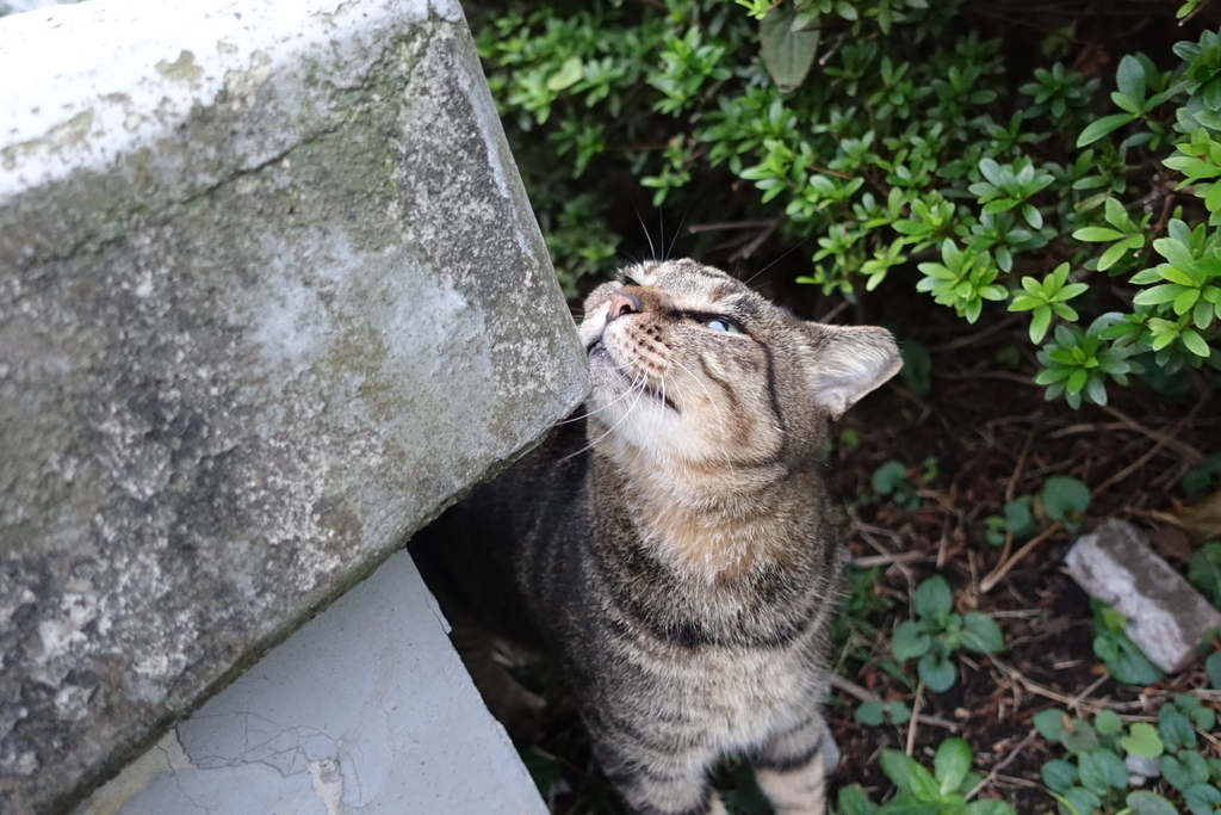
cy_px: 408
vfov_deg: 53.1
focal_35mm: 24
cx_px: 610
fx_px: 814
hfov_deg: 73.7
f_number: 1.8
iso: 1600
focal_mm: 8.8
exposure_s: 1/200
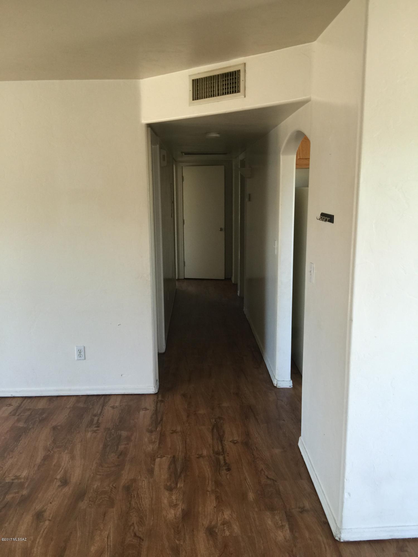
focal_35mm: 29
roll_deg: +1.8
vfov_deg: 61.7
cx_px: 209
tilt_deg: -10.6
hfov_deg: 48.2
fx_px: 467
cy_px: 278
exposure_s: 1/15
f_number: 2.2
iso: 32
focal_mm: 4.15
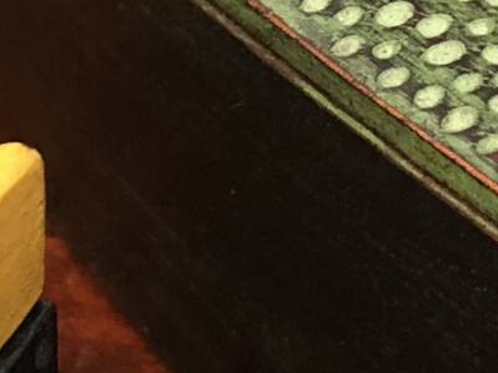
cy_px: -110
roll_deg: +1.3
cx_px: 518
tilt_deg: -30.8
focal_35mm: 186
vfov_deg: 7.9
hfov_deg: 10.5
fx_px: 2675
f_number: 1.8
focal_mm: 3.99
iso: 100
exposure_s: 1/11
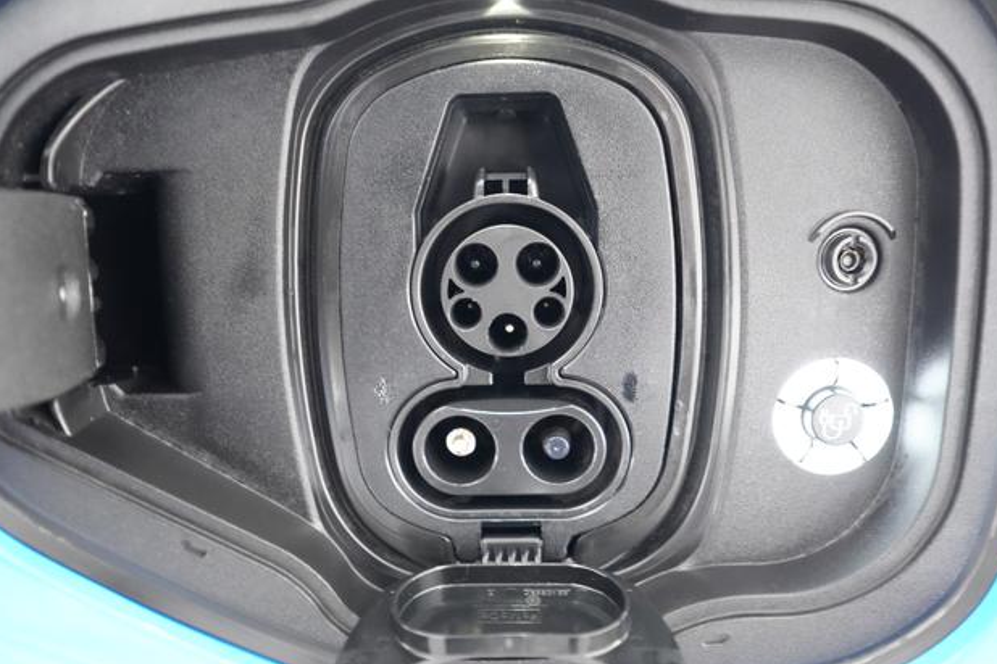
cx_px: 503
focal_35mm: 29
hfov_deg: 63.7
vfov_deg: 45.0
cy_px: 342
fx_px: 803
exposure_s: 1/30
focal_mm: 28
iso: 12800
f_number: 2.8
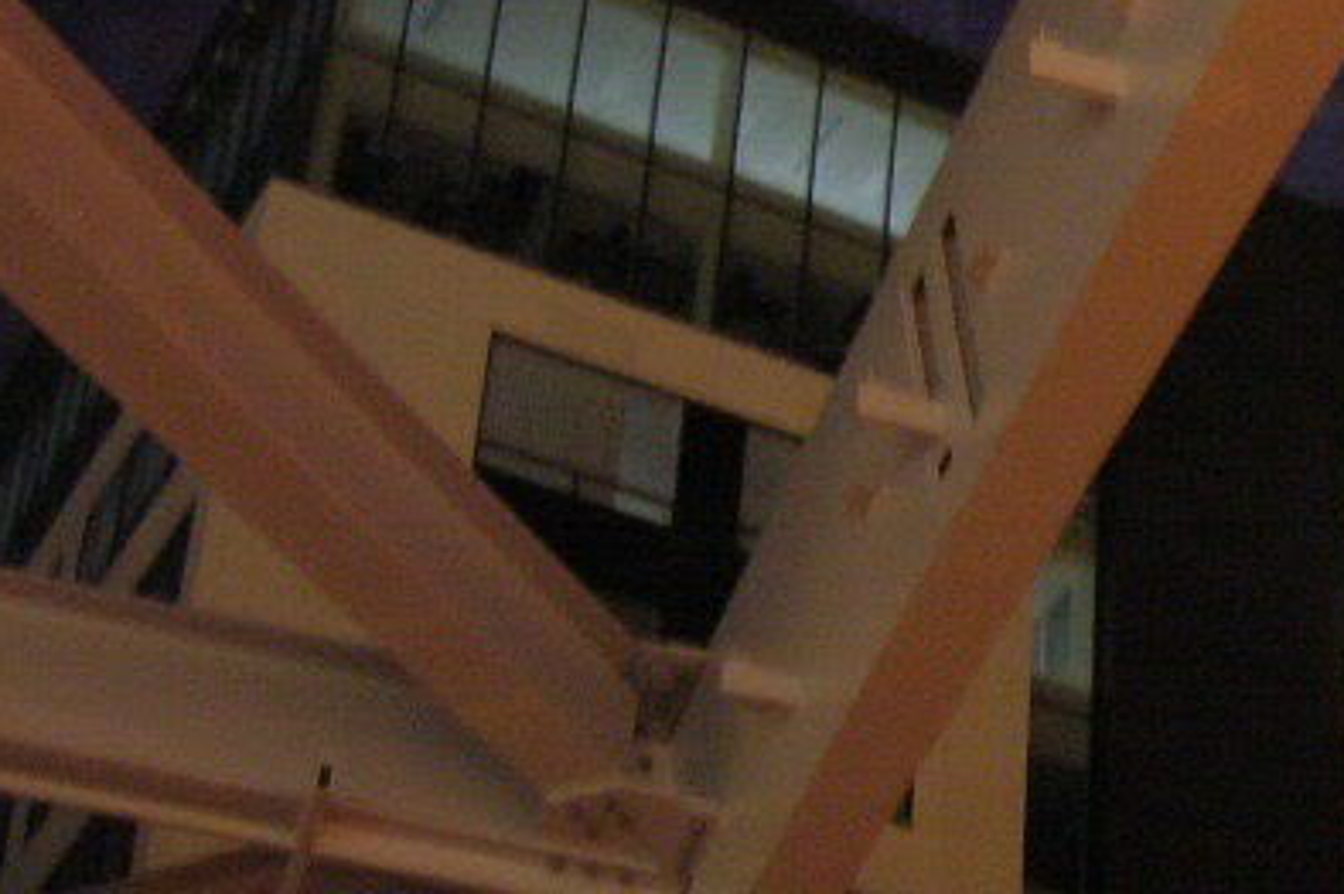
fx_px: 3432
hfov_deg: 20.8
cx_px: 1579
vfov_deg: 14.7
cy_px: 730
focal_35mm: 92
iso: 200
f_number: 2.9
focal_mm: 5.7
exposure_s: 2
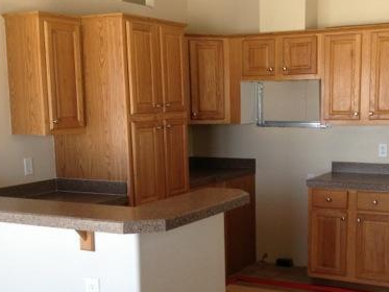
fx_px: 674
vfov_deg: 24.3
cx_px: 258
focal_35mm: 60
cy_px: 201
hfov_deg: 31.9
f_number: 2.4
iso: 50
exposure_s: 1/30
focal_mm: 4.28
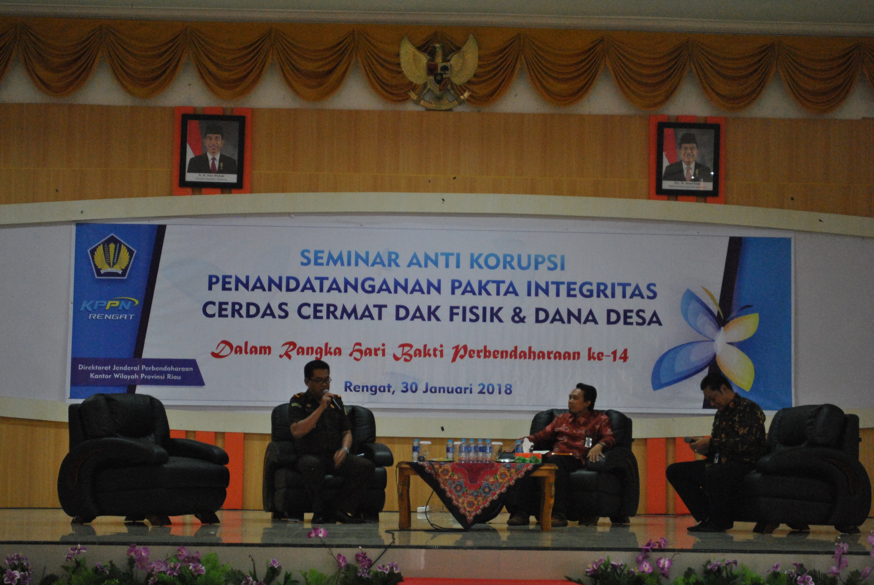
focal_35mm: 72
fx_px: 1750
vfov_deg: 19.0
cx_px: 437
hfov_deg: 28.0
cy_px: 292
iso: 1100
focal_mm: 48
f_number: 5.3
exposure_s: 1/30
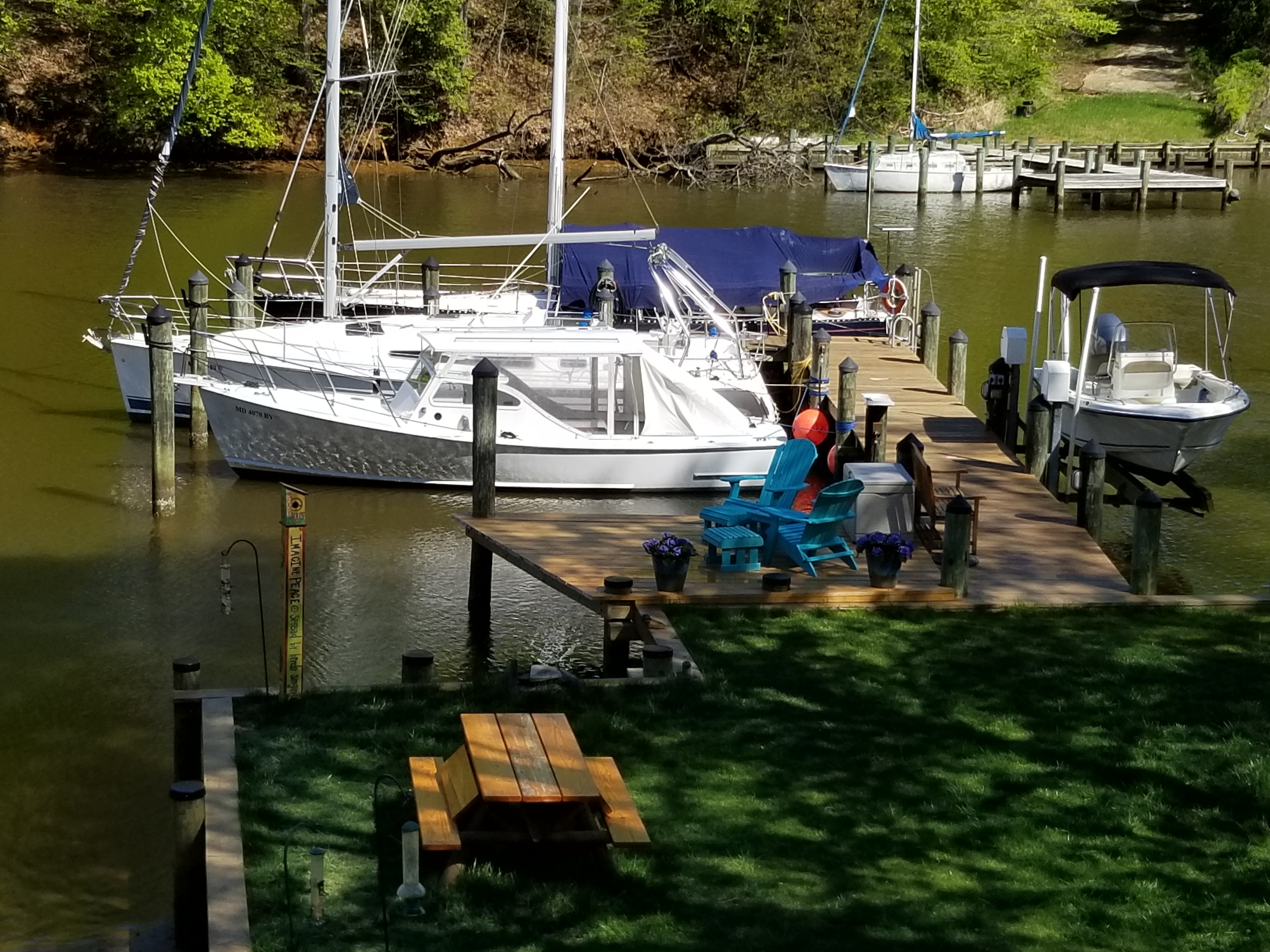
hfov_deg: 67.3
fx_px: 954
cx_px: 635
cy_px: 476
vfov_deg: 53.1
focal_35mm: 26
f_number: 1.7
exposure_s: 1/2538
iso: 50
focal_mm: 4.25
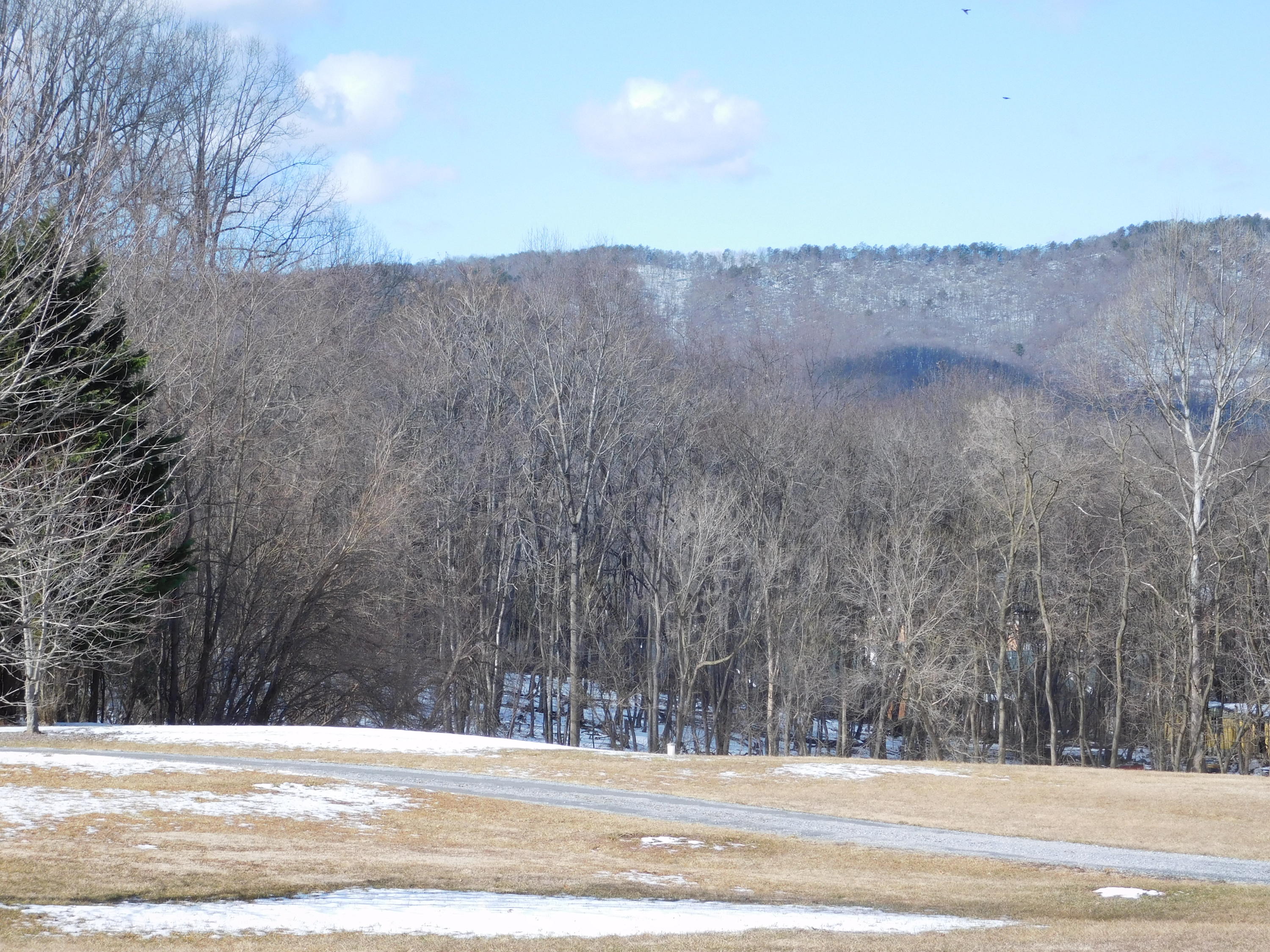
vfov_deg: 16.2
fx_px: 3339
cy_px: 476
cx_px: 635
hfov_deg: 21.5
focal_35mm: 91
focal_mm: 16.1
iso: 125
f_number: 4.5
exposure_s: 1/500
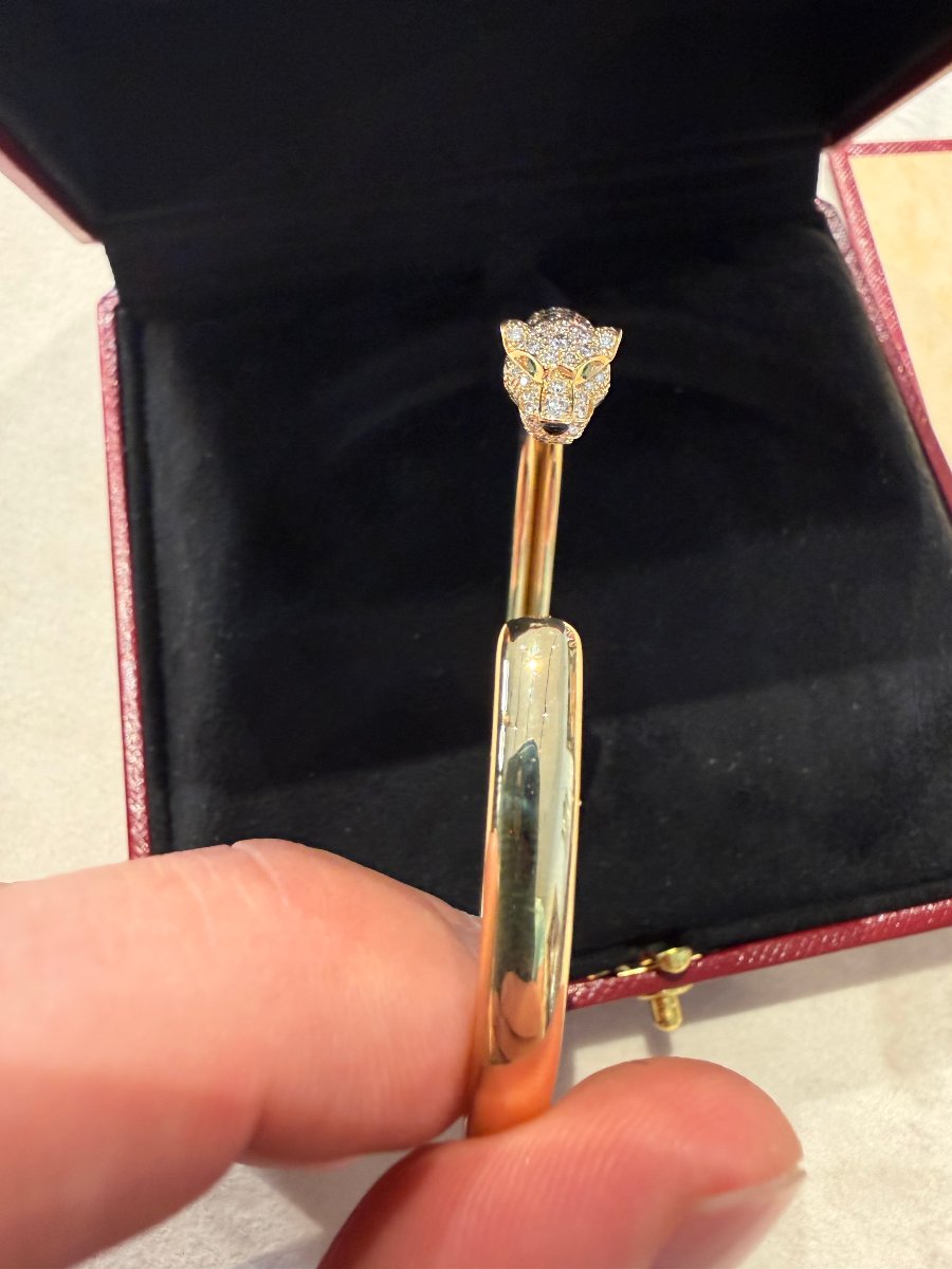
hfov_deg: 56.8
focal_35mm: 24
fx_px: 880
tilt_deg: -67.5
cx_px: 476
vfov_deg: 71.6
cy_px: 634
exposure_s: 1/50
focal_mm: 2.22
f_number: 2.2
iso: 250
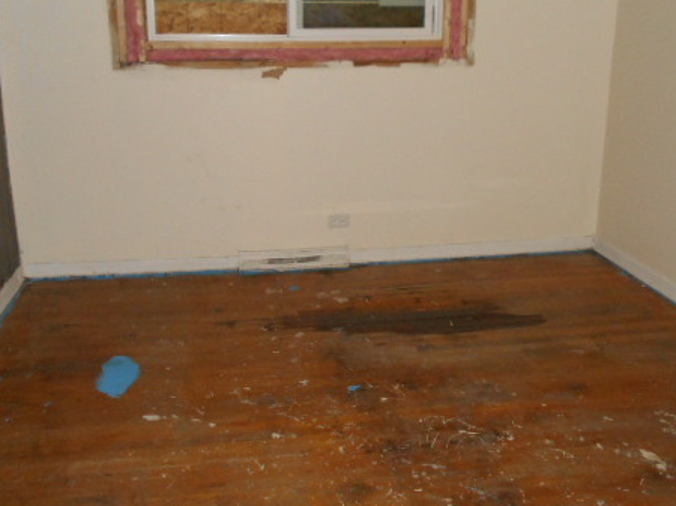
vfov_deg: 38.5
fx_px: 722
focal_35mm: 37
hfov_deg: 50.2
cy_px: 212
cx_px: 329
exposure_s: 1/25
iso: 280
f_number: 3.2
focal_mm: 4.6
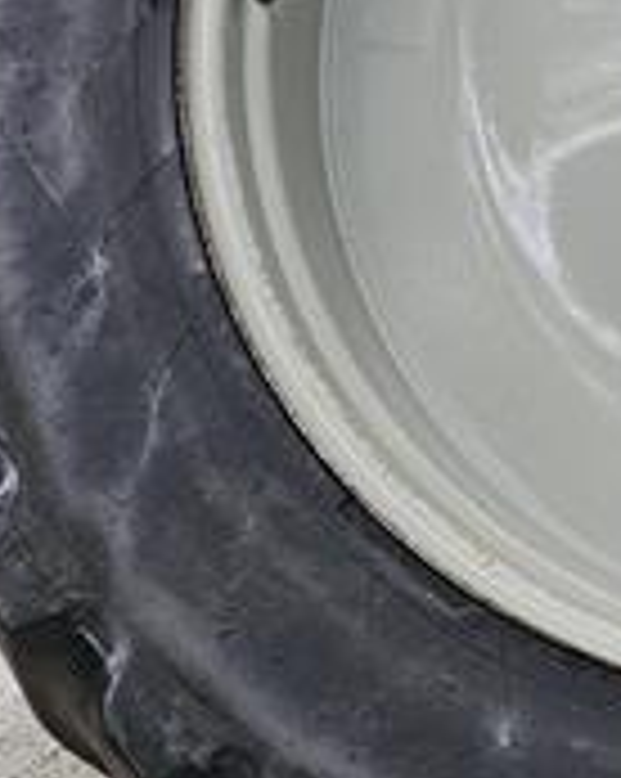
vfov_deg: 14.1
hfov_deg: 9.0
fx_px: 3061
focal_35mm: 133
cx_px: 1976
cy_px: -153
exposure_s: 1/190
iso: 50
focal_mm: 5.4
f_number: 1.8
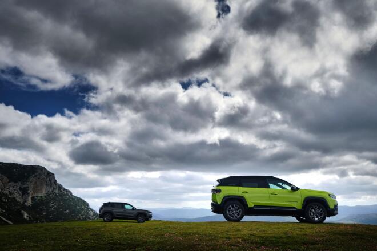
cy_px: 126
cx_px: 188
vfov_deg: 41.1
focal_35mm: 32
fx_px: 335
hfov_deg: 58.7
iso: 200
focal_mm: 21.4
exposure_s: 1/250
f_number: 6.4
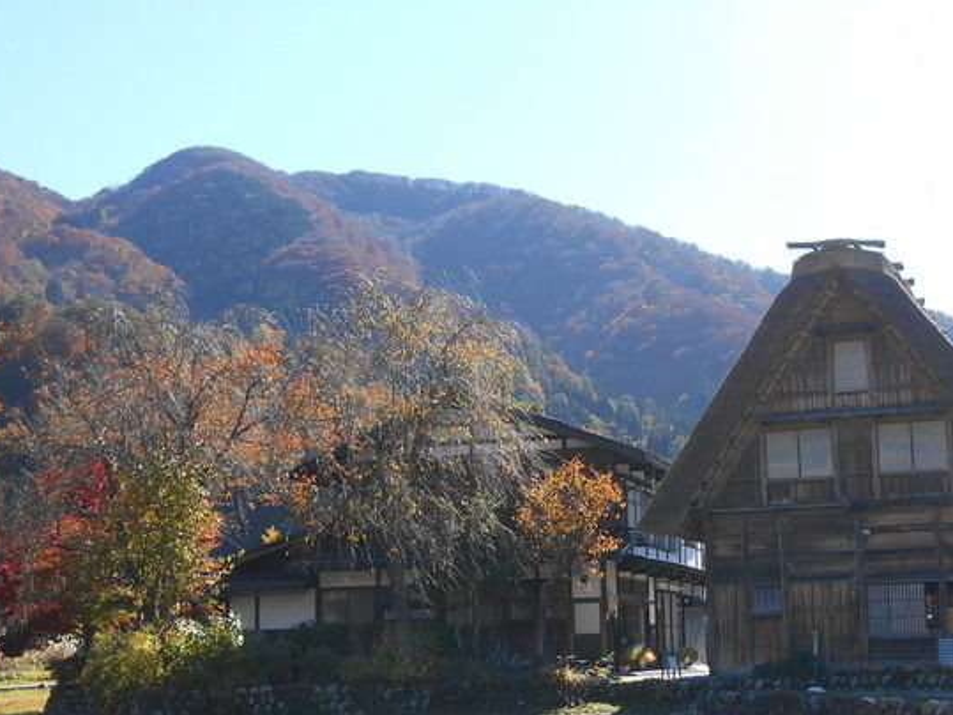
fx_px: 1707
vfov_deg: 23.6
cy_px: 410
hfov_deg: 31.1
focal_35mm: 62
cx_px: 584
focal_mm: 7.2
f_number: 3.9
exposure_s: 1/320
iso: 80
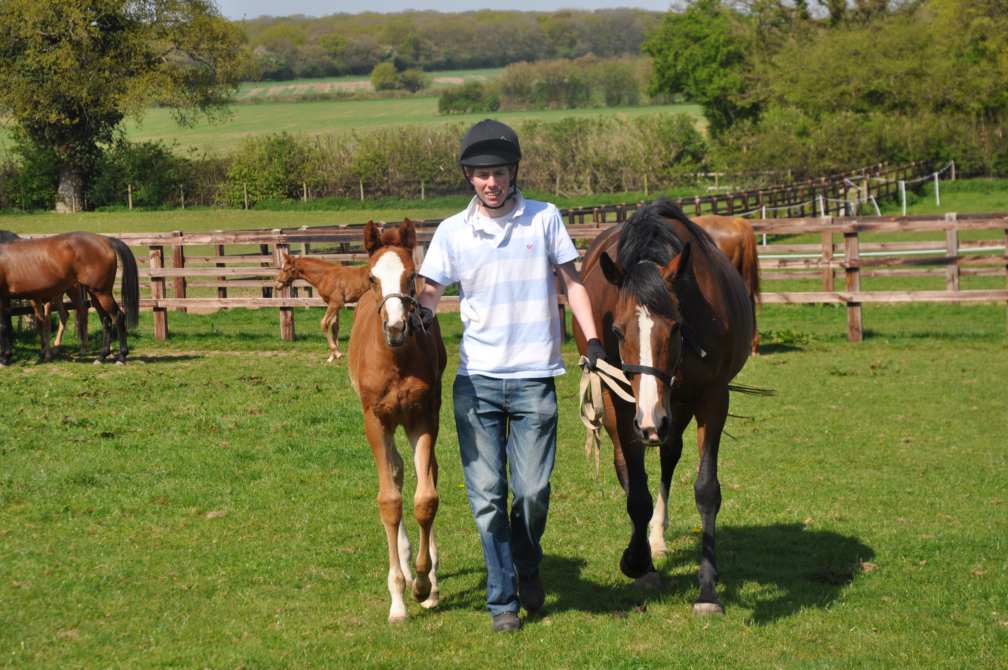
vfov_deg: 16.2
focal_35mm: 84
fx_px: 2349
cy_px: 335
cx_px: 504
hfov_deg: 24.2
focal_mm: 56
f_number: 6.3
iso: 200
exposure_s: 1/640
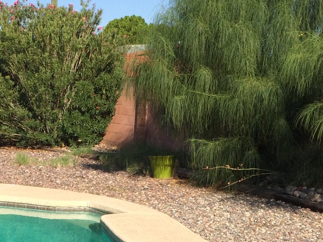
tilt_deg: -14.2
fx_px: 821
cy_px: 269
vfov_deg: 16.3
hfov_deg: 22.1
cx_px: 98
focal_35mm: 88
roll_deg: -2.8
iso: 32
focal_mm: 4.15
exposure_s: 1/2160
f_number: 2.2
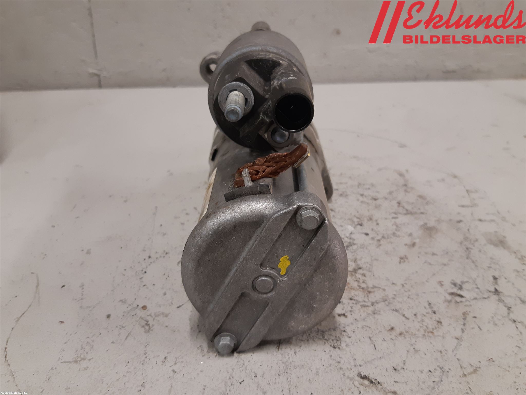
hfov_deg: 67.3
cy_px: 198
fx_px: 395
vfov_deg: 53.1
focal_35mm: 26
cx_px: 263
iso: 125
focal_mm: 3.93
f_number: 1.7
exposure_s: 1/50
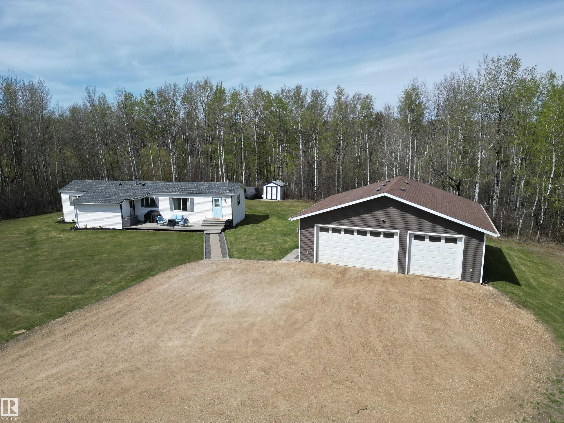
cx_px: 282
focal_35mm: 24
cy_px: 212
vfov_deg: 56.8
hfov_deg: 71.6
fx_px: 391
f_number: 1.7
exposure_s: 1/3200
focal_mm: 6.72
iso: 100
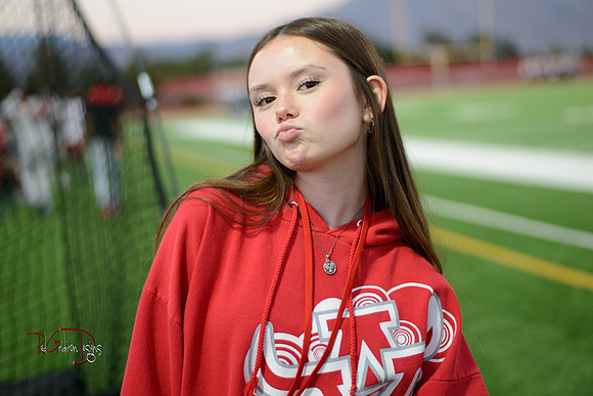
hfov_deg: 31.3
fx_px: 1058
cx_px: 296
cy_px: 142
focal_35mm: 64
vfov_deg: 21.1
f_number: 1.8
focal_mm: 50
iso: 400
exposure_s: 1/200
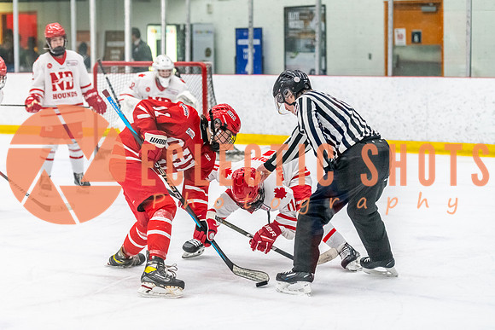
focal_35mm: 112
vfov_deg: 12.2
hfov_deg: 18.2
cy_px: 165
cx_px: 211
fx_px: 1545
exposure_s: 1/800
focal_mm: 98
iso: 4000
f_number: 2.8
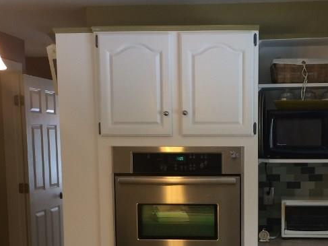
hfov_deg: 31.3
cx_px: 232
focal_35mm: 61
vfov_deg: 23.6
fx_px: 578
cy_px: 204
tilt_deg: -8.6
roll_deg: -0.4
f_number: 2.2
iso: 80
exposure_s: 1/30
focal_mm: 4.15
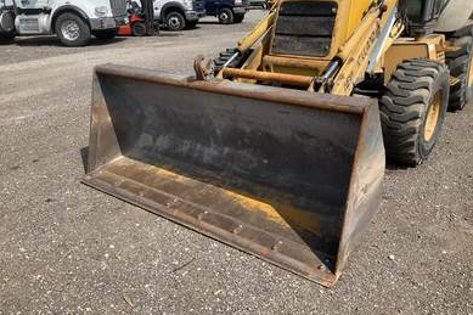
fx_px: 407
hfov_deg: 60.3
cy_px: 152
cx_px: 232
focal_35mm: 31
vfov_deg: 42.3
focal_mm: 3
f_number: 1.8
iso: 25
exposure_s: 1/1311
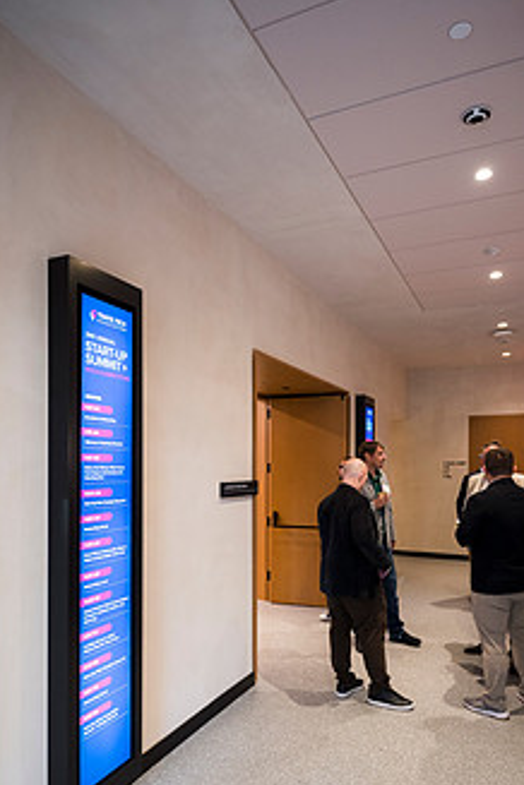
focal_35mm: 22
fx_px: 480
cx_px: 276
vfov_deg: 76.9
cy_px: 502
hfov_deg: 57.2
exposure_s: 1/125
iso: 500
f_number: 2.5
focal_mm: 16
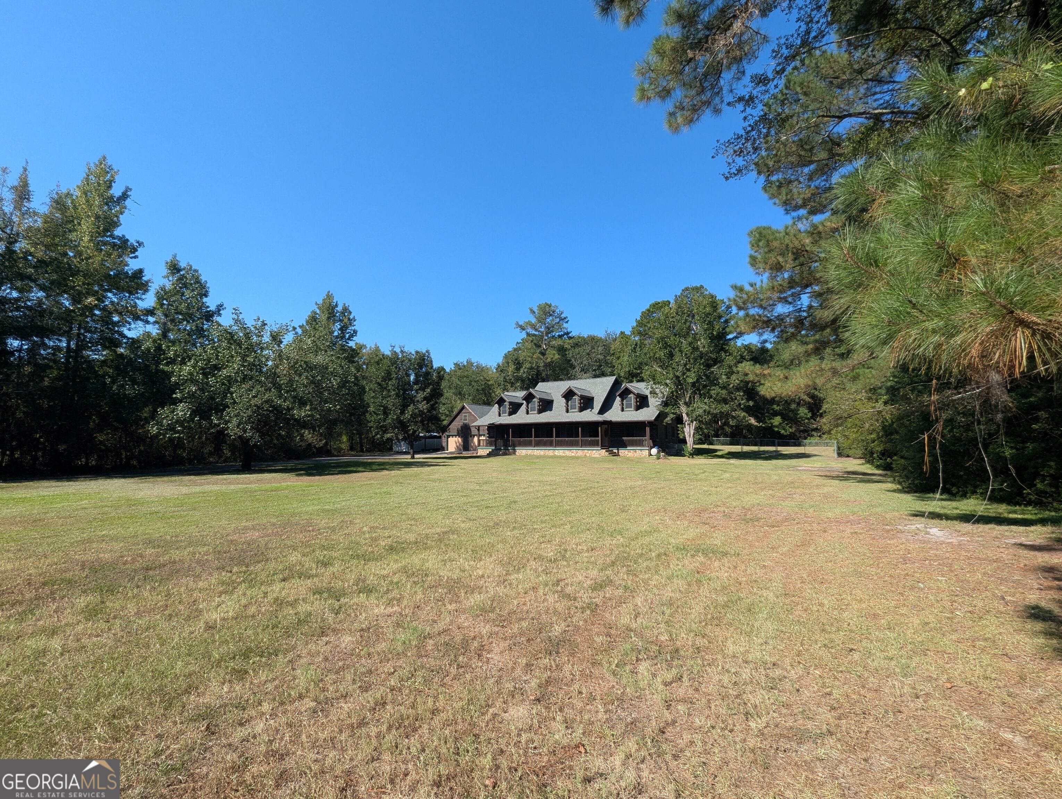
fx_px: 399
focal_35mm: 13
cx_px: 531
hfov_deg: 106.1
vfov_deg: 90.1
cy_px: 400
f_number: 2.2
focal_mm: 1.95
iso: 49
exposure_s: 1/812
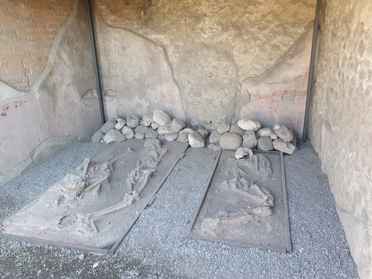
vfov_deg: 53.1
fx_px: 279
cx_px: 186
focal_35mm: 26
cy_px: 140
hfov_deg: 67.3
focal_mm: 4.32
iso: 100
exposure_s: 1/100
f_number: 1.5
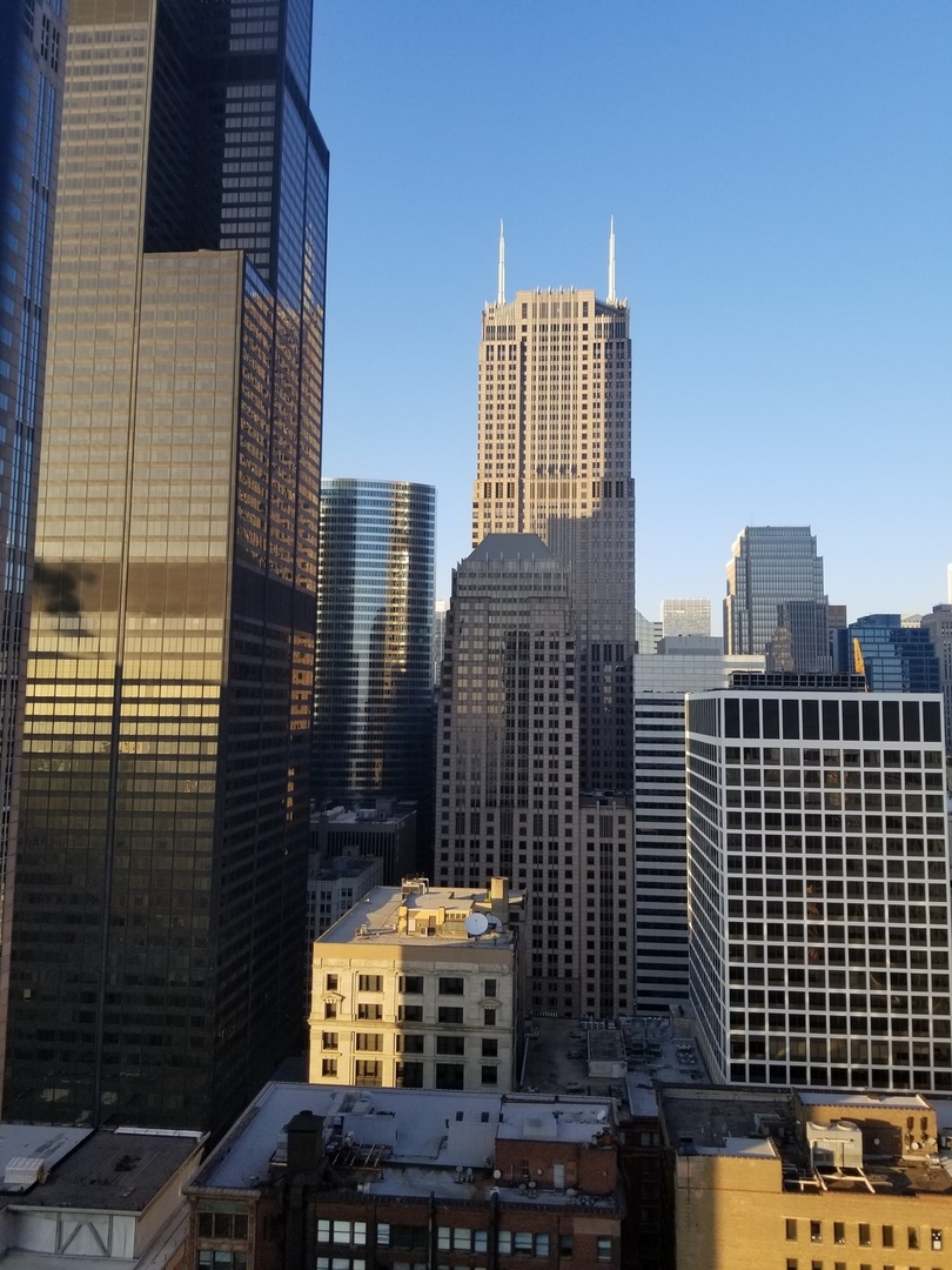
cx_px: 476
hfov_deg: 53.1
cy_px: 635
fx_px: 953
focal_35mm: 26
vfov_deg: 67.3
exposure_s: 1/874
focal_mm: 4.25
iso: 50
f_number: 1.7
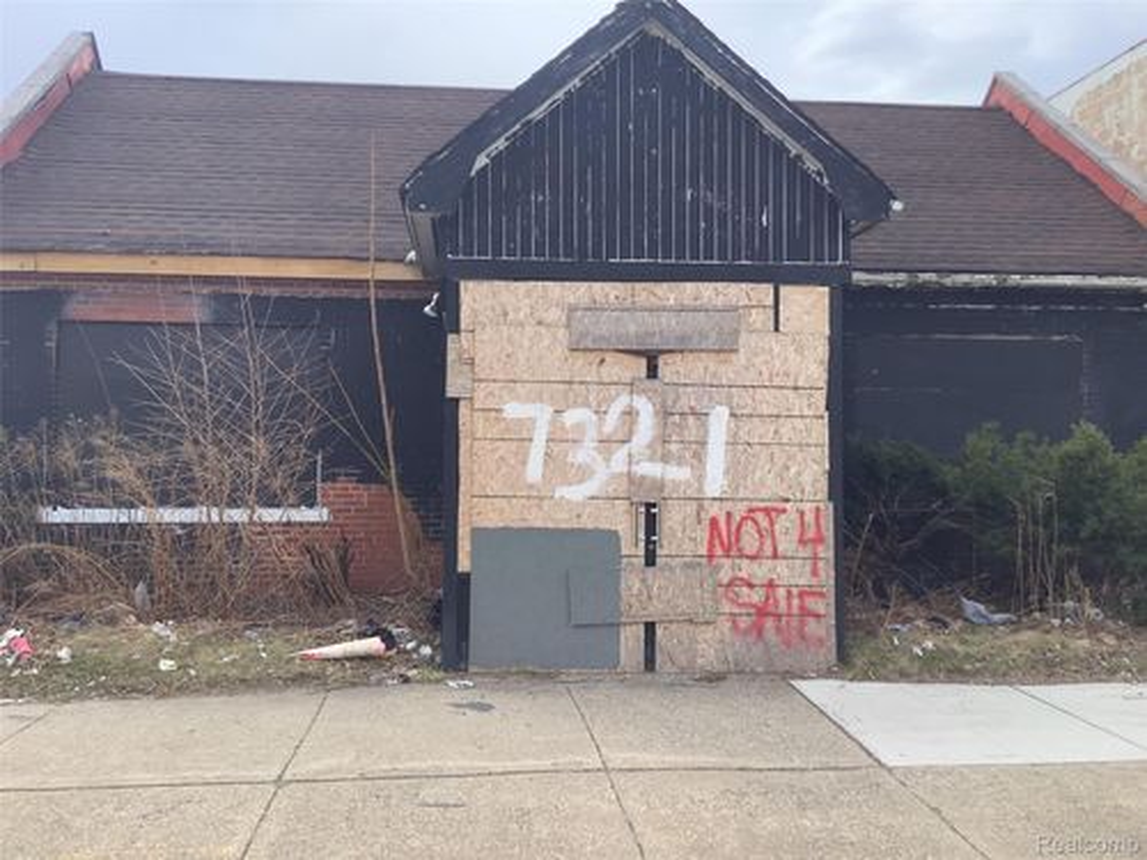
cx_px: 574
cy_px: 430
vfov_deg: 45.4
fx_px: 1027
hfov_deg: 58.4
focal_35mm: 31
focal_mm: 3.3
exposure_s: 1/525
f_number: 2.4
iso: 25
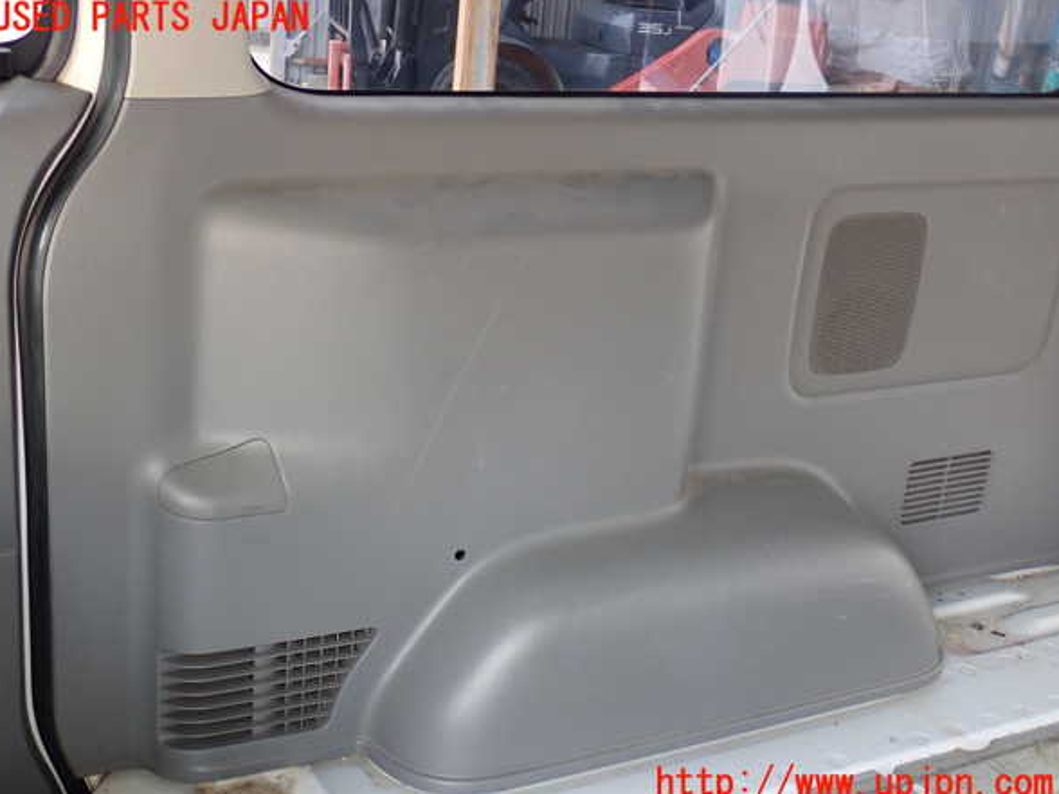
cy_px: 402
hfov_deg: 39.7
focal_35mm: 48
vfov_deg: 30.3
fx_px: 1468
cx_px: 522
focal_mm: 8.4
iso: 250
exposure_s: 1/50
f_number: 3.1
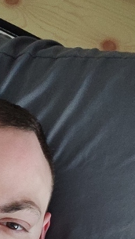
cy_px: 255
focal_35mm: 50
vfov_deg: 35.9
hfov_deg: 23.3
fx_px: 318
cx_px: 11
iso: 654
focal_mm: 3.5
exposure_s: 1/20
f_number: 2.45
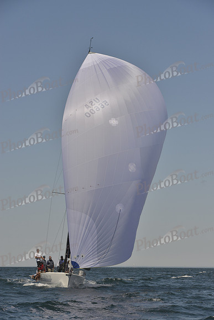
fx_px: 802
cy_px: 160
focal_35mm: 90
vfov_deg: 22.6
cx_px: 107
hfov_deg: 15.2
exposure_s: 1/1250
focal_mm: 90
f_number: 7.1
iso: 280
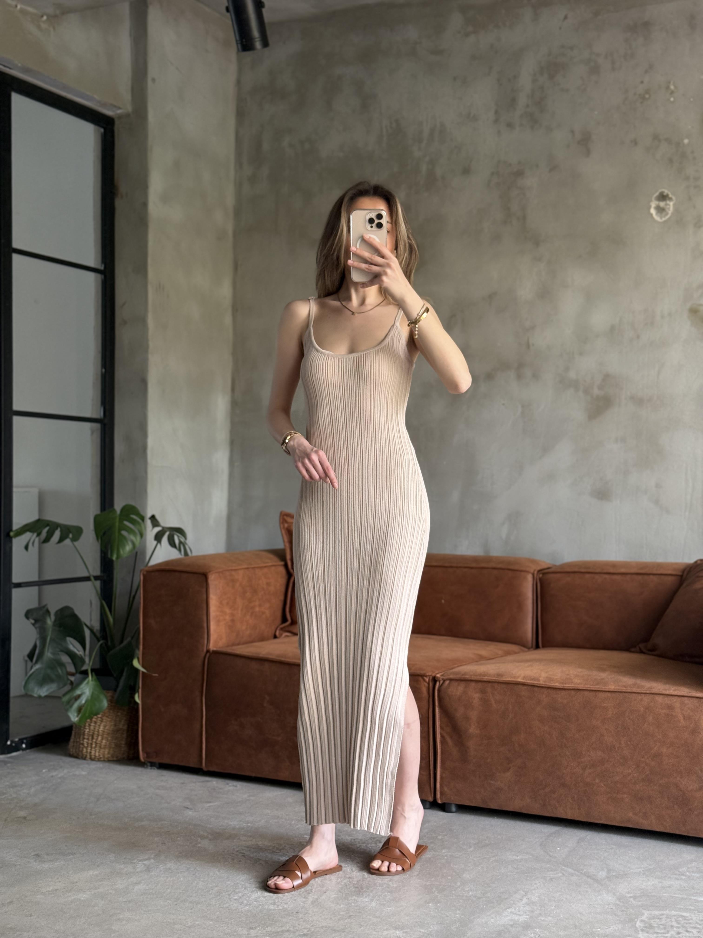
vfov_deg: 39.7
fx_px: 1300
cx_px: 352
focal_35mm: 48
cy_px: 469
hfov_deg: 30.3
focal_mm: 6.76
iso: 125
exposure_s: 1/69
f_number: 1.78
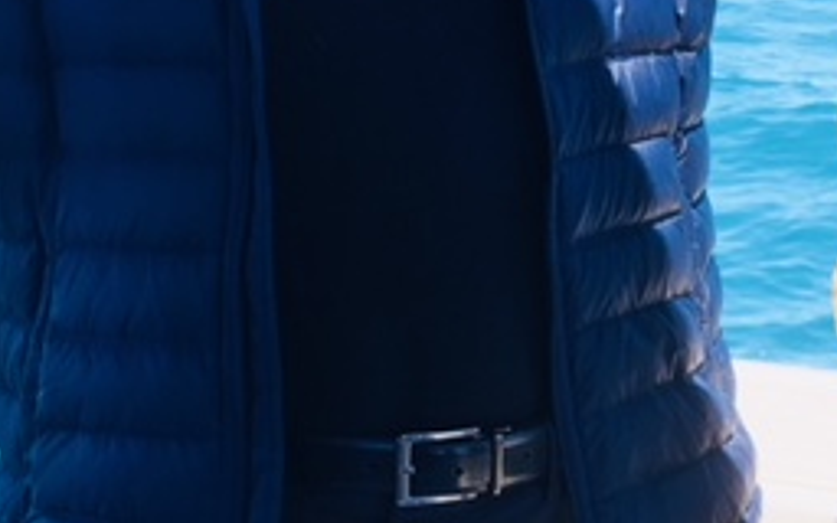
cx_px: 618
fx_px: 1756
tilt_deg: -11.6
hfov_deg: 26.5
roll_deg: +1.7
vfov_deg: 16.8
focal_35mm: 77
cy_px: 108
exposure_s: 1/746
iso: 25
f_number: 2.2
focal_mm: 4.15
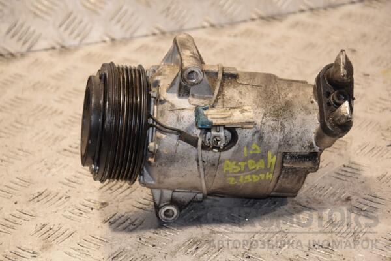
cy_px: 130
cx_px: 196
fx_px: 1222
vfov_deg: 12.2
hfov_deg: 18.2
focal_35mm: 112
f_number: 5.3
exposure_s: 1/125
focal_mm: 75
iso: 800
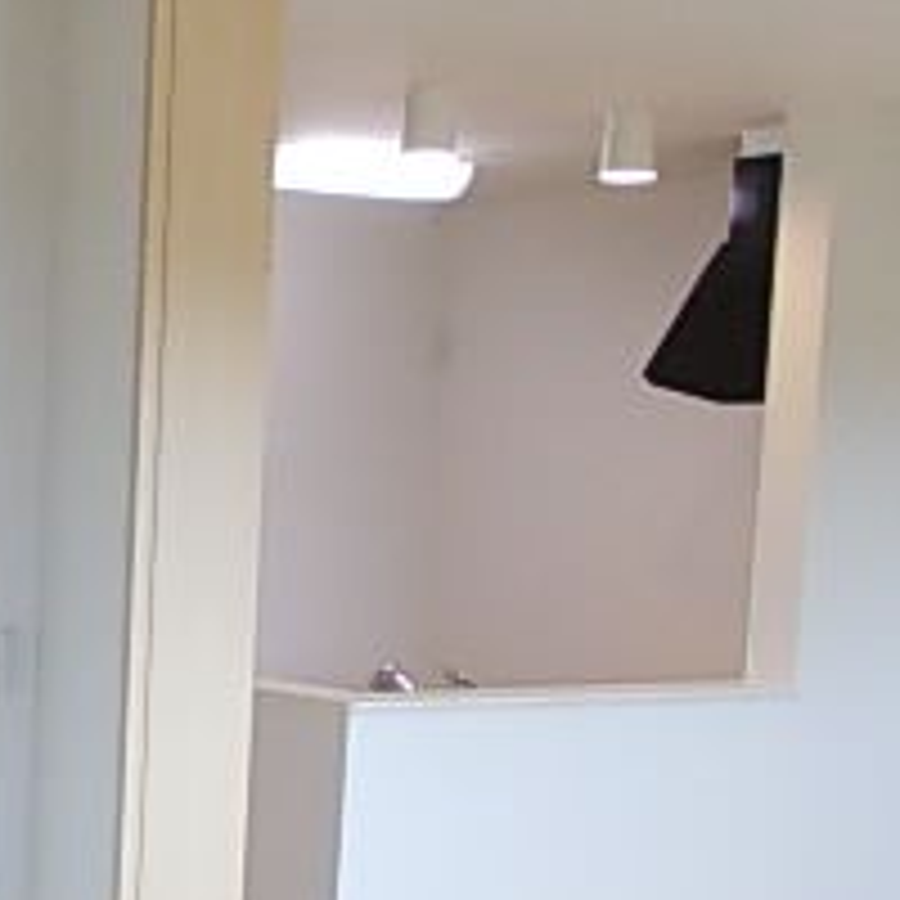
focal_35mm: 79
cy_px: 742
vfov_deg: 21.6
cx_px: -279
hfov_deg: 20.1
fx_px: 2324
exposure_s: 1/80
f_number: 2.7
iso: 200
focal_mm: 4
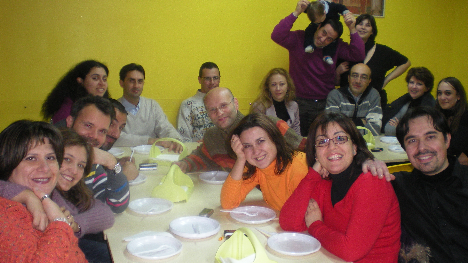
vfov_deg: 28.4
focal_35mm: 42
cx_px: 233
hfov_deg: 48.4
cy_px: 130
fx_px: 521
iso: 184
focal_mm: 6.3
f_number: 3.1
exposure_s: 1/30
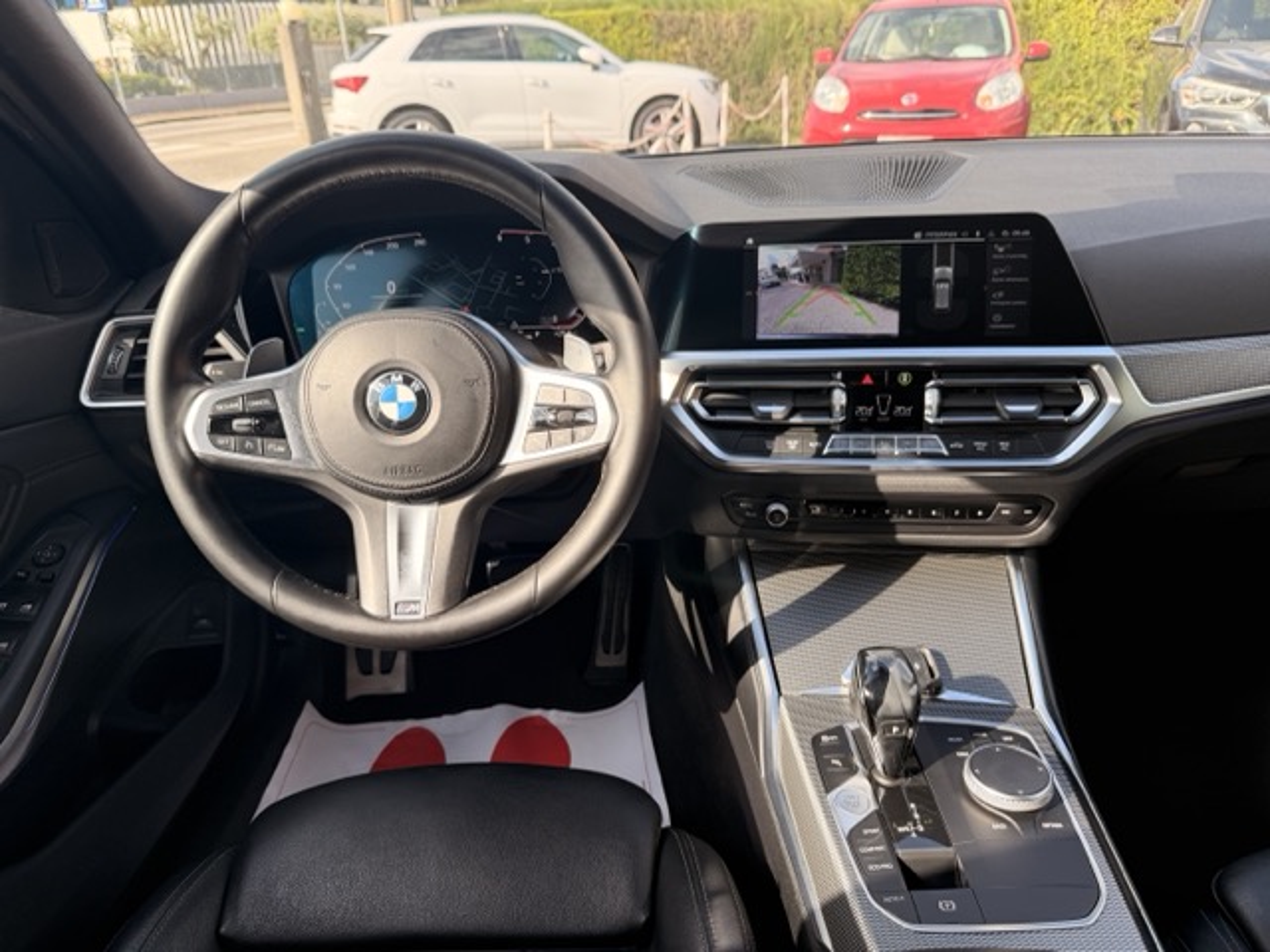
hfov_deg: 71.6
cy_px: 476
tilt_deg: -25.4
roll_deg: +2.5
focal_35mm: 24
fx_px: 881
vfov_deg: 56.8
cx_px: 635
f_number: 1.78
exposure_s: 1/708
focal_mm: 6.76
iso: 100
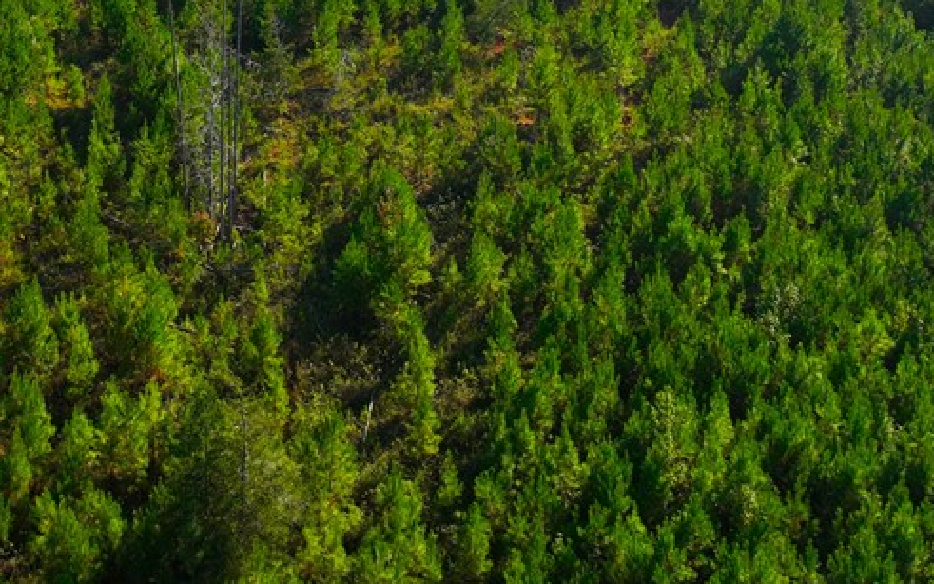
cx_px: 67
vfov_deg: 23.1
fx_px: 1349
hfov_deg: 35.6
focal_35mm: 53
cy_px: -39
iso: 150
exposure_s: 1/320
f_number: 2.8
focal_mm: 12.29
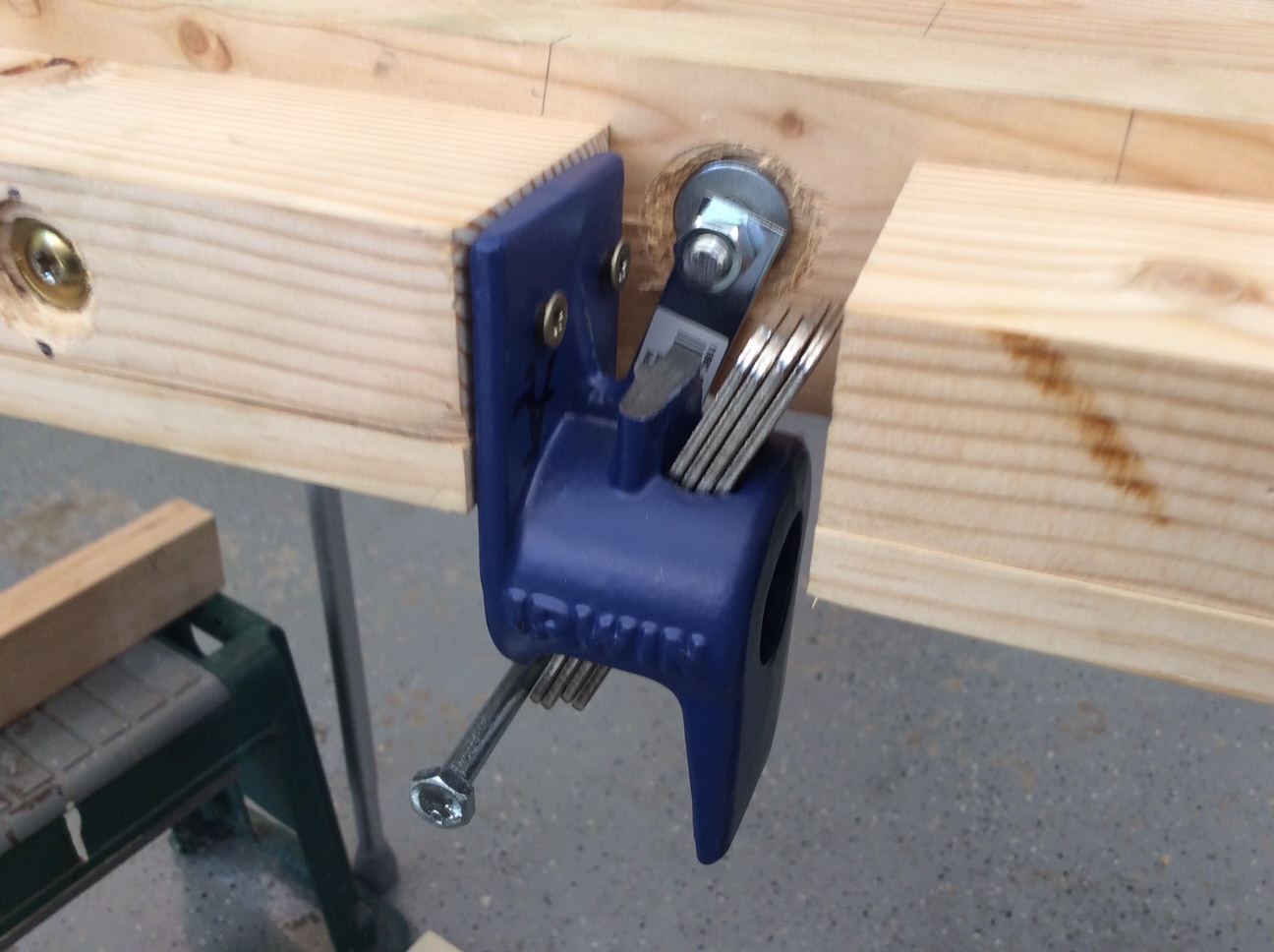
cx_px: 637
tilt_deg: -32.0
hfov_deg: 56.9
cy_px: 476
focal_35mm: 32
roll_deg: -2.0
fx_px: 1176
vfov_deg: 44.1
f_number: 2.4
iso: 32
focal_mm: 3.3
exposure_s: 1/30
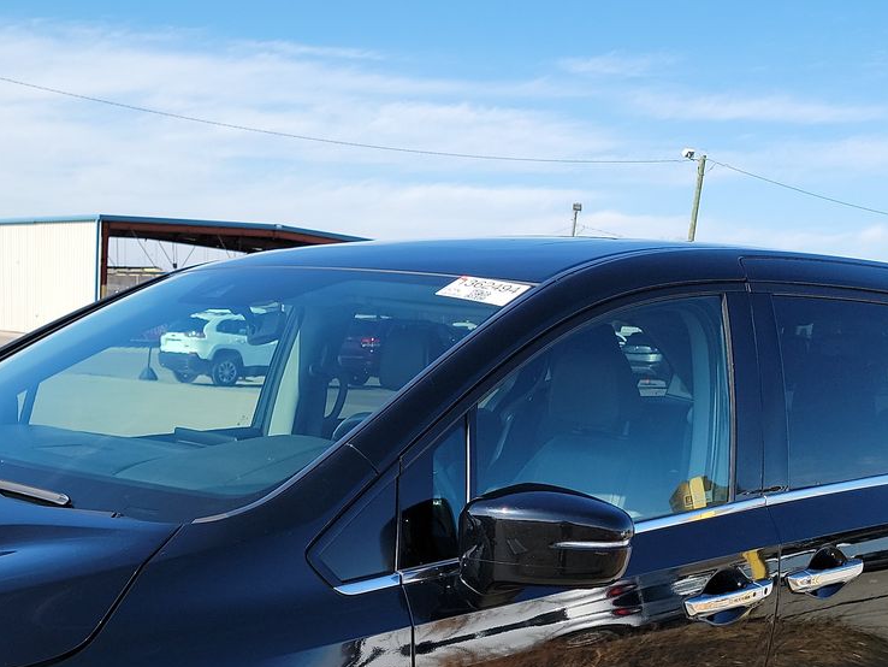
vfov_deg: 26.7
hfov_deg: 36.5
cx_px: 303
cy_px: 643
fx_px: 1334
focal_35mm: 52
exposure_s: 1/567
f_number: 1.8
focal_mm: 6.7
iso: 50
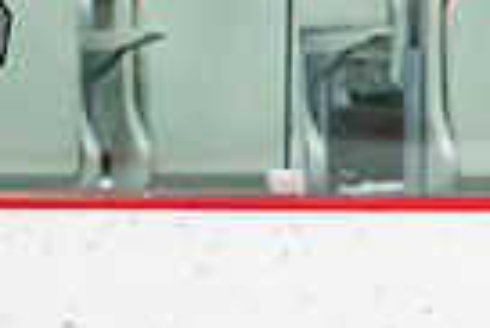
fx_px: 18285
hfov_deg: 1.5
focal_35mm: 1342
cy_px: 635
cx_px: -599
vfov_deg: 1.0
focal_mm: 200
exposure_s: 1/1250
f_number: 2.8
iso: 3200
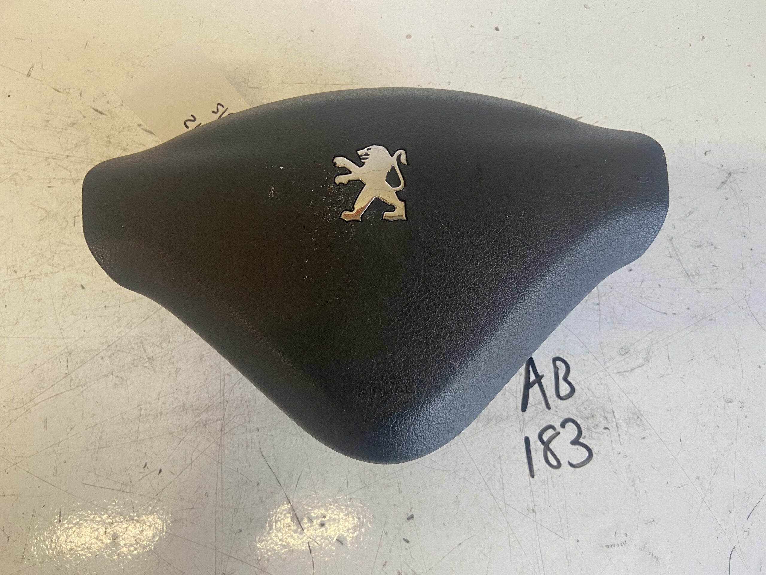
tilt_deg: -79.5
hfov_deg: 67.3
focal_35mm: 26
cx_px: 383
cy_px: 288
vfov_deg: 53.1
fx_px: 575
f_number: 1.8
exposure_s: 1/50
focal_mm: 4.25
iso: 64
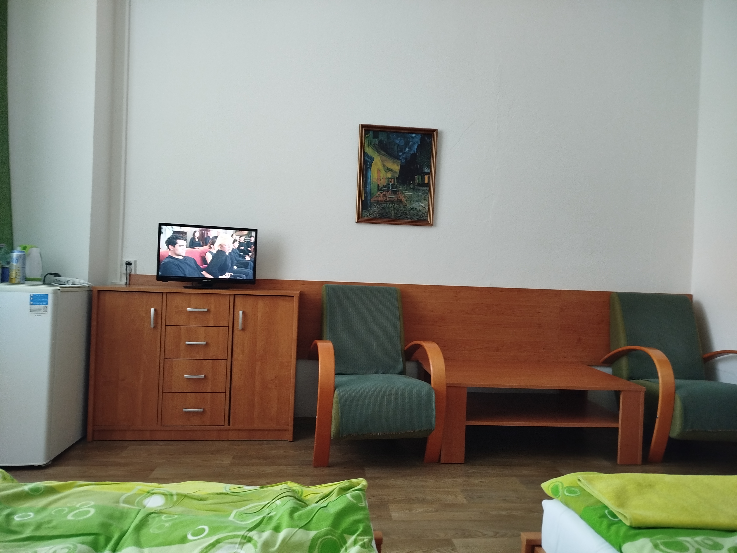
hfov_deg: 71.6
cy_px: 276
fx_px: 511
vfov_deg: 56.8
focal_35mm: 24
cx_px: 368
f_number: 1.7
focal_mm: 5.31
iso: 800
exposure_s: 1/25
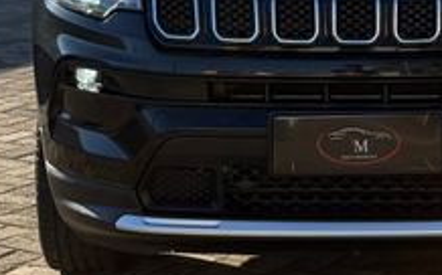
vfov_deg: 11.7
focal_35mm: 110
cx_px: 353
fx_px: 1324
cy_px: -51
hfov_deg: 18.8
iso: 64
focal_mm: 6.76
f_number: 1.78
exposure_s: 1/3891
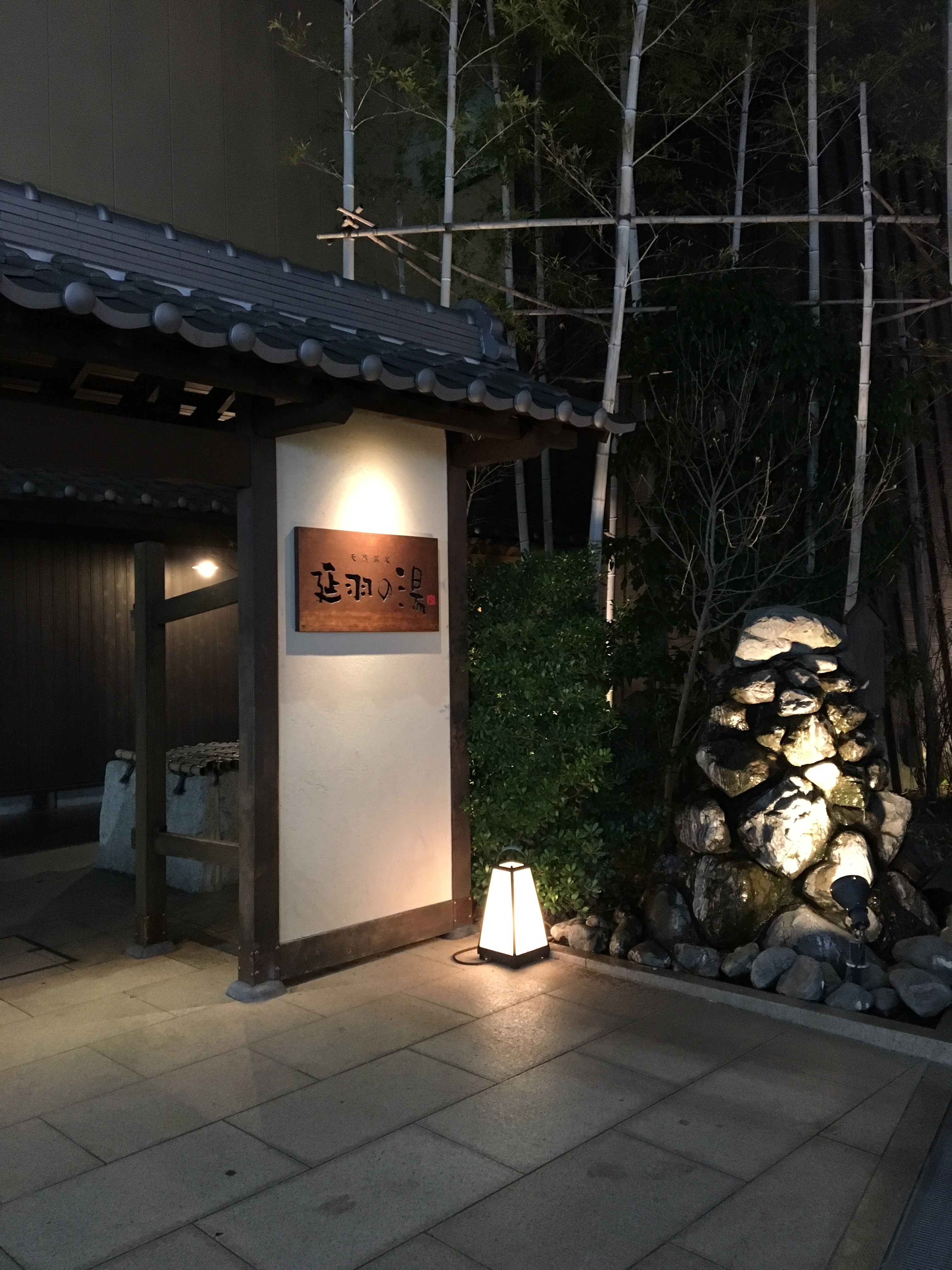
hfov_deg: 48.2
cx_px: 476
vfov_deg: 61.7
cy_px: 635
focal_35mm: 29
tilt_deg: +1.7
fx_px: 1063
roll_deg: +0.9
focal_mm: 4.15
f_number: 2.2
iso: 250
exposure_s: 1/15
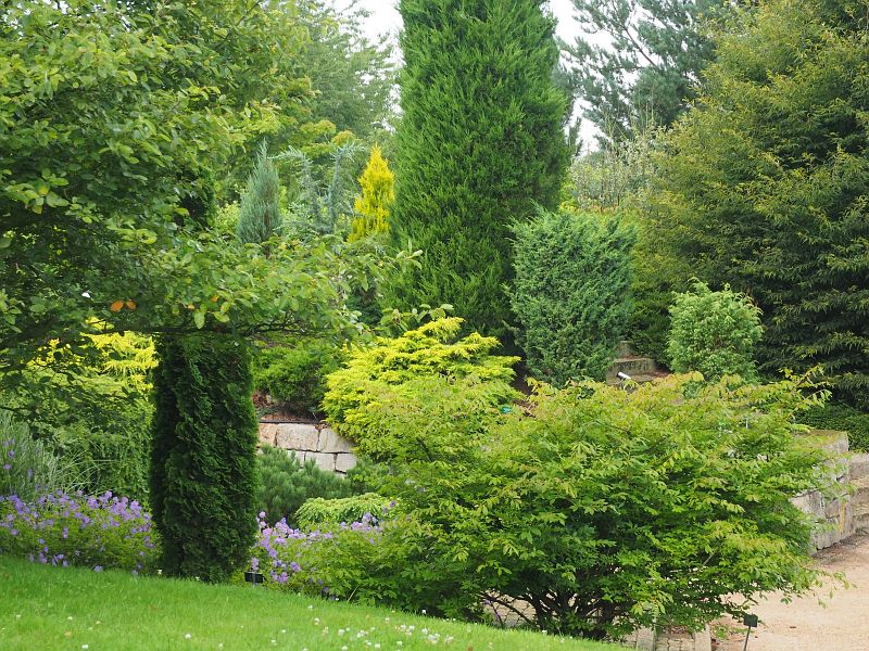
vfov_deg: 18.4
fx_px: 2008
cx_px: 434
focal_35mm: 80
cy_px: 326
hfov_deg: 24.4
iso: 1000
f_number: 5.8
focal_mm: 40
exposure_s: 1/80
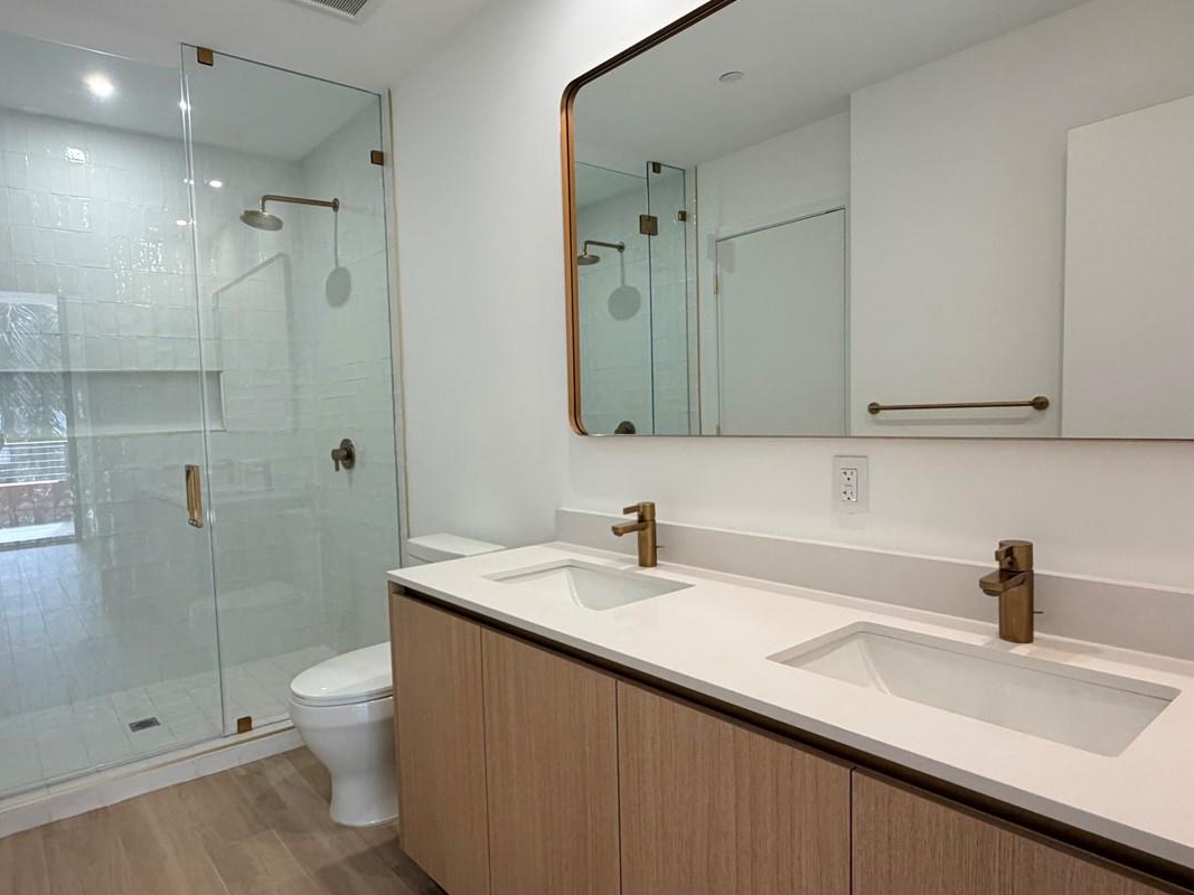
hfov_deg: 78.1
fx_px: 724
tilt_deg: -4.3
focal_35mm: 21
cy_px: 464
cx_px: 481
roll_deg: +2.2
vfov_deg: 63.4
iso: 250
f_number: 2.2
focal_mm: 2.22
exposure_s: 1/120
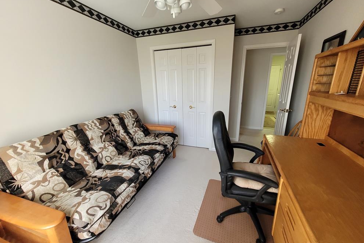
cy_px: 125
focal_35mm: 14
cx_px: 182
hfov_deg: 104.3
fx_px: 142
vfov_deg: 81.2
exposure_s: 1/60
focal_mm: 1.74
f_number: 2.2
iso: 160
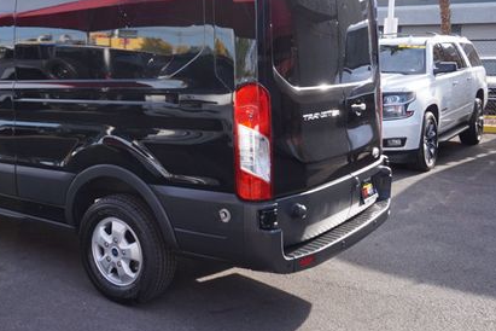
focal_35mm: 42
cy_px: 93
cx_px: 117
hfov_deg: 44.7
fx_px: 579
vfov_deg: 31.5
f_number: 7.1
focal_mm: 18
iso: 100
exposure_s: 1/100
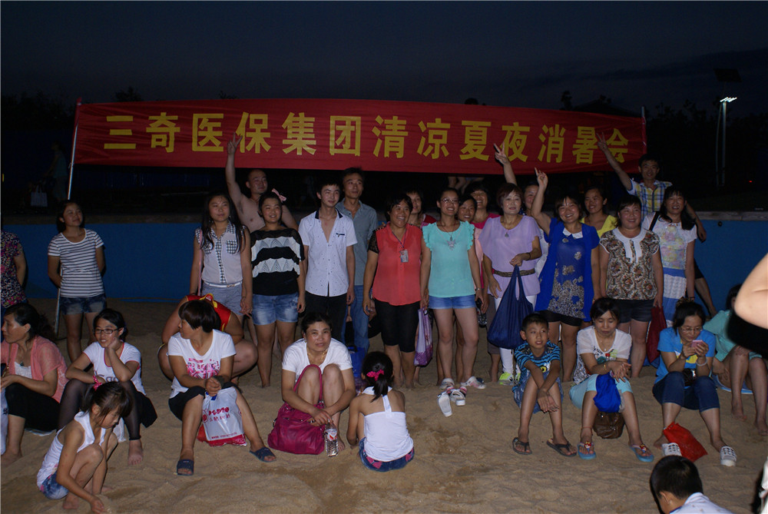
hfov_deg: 53.1
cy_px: 257
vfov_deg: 37.0
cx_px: 384
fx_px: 769
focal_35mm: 36
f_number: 5.6
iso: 400
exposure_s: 1/60
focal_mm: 24
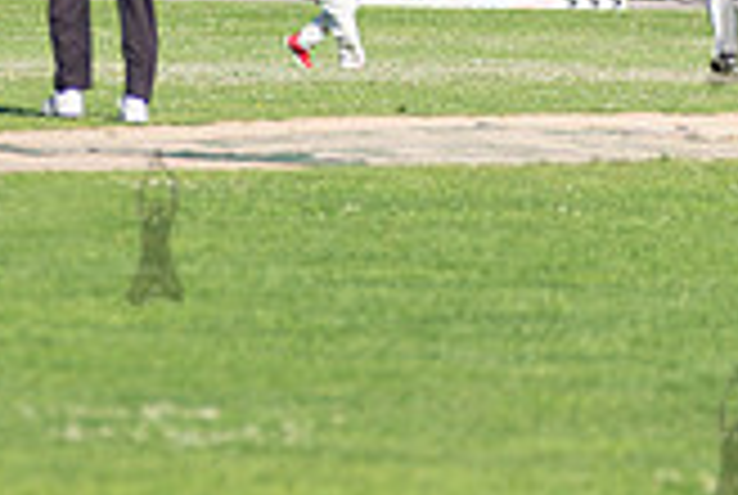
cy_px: 7
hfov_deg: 4.0
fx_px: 10515
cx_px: 734
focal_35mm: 512
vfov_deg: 2.7
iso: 200
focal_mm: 145
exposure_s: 1/2500
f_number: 2.8
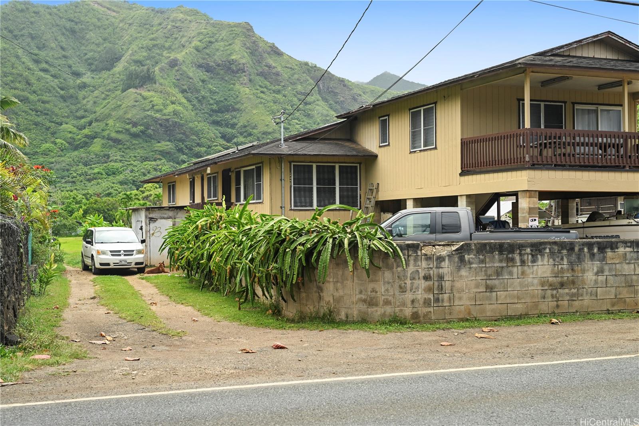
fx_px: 887
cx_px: 320
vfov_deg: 27.0
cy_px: 213
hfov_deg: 39.6
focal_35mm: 50
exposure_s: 1/1600
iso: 800
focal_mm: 50
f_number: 4
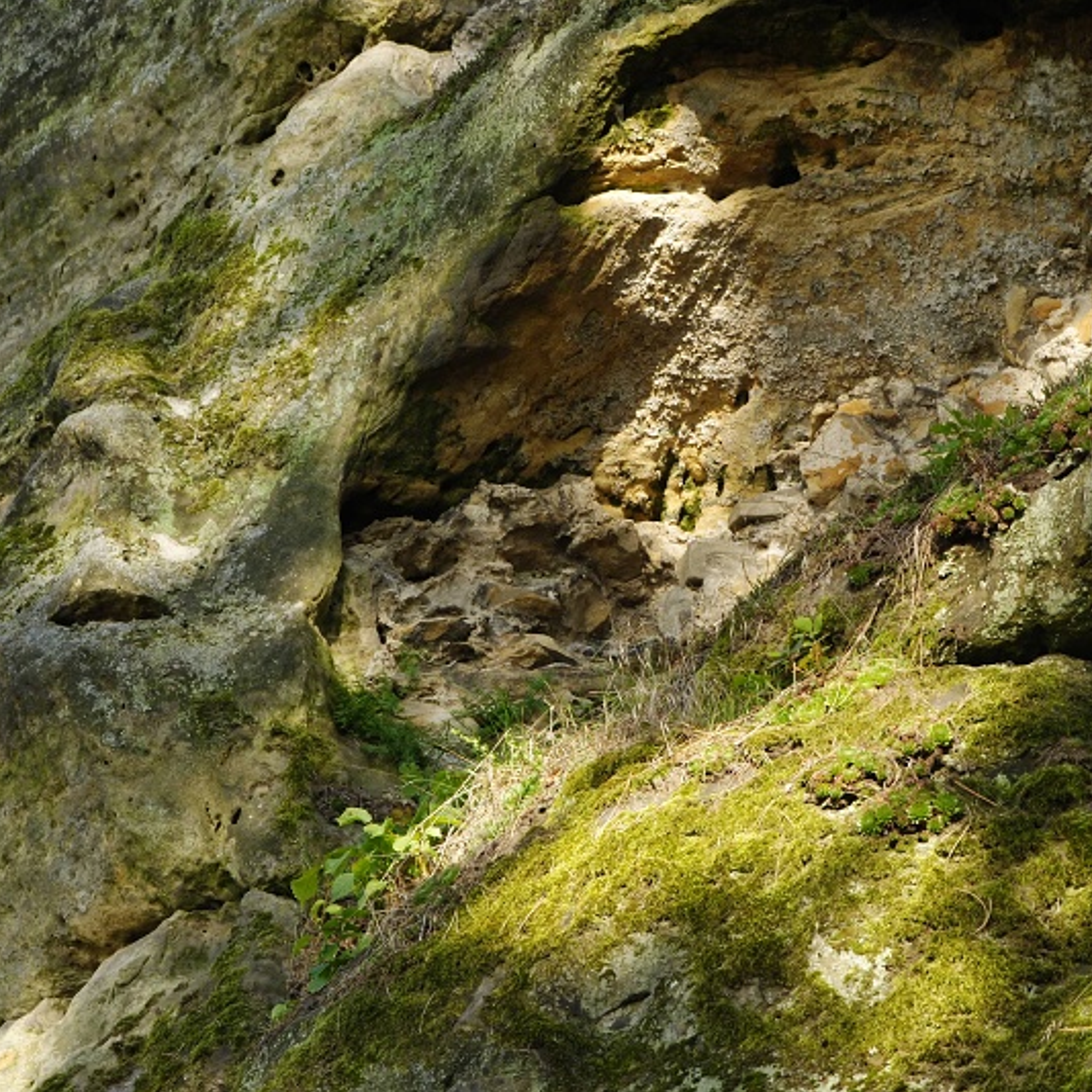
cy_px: 546
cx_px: 603
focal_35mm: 163
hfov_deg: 10.7
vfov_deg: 10.7
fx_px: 5805
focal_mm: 85
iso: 200
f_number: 8
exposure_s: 1/100
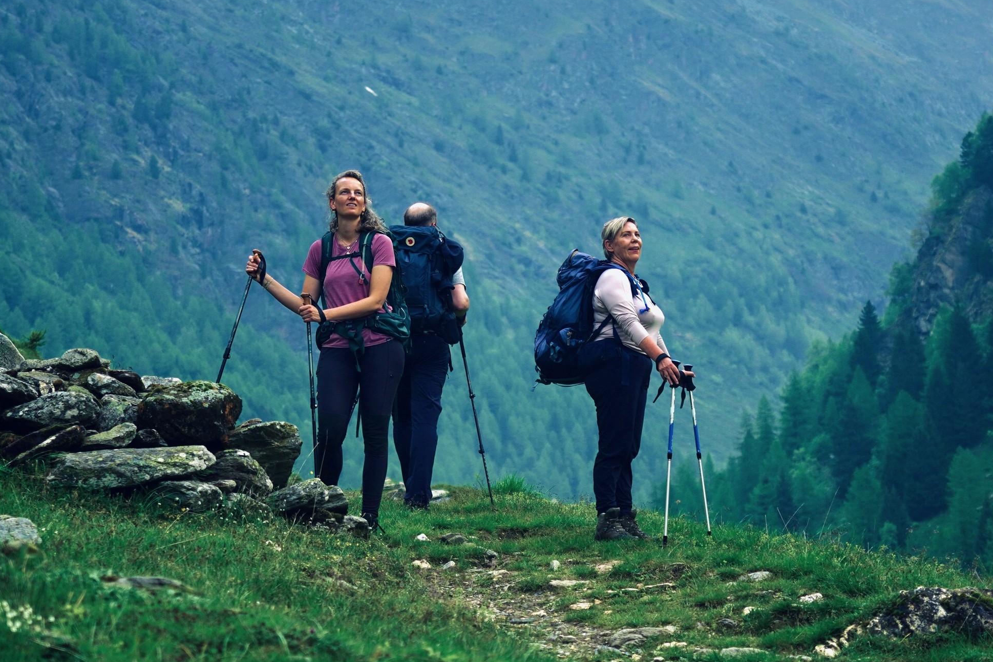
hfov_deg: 24.2
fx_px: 2317
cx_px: 487
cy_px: 355
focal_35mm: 84
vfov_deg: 16.3
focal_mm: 50
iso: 100
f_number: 2.8
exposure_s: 1/100
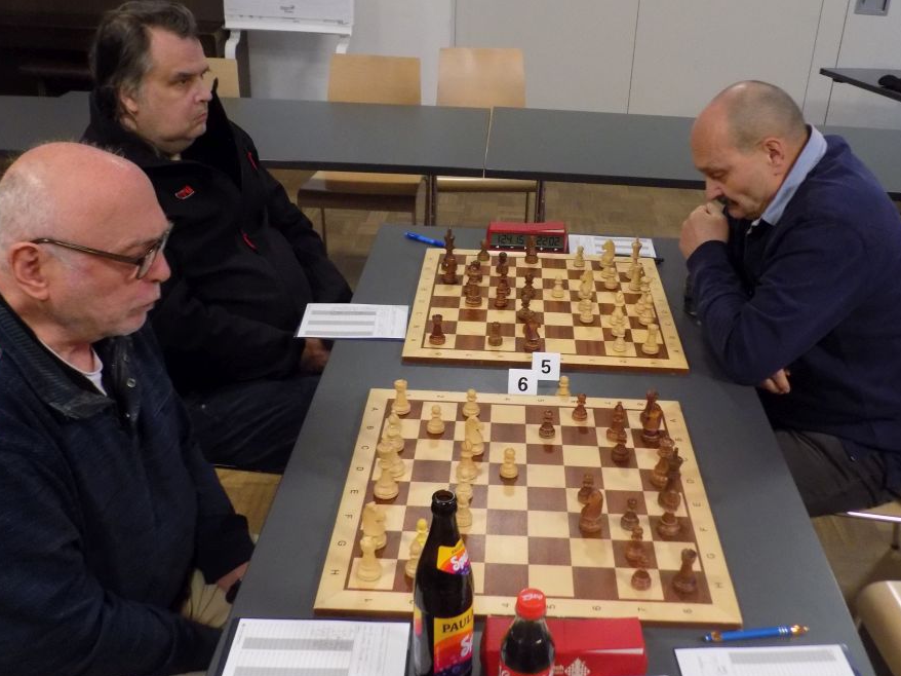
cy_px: 344
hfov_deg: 52.5
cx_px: 514
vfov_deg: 40.7
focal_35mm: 35
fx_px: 911
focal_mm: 5.3
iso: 400
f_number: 3.3
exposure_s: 1/20
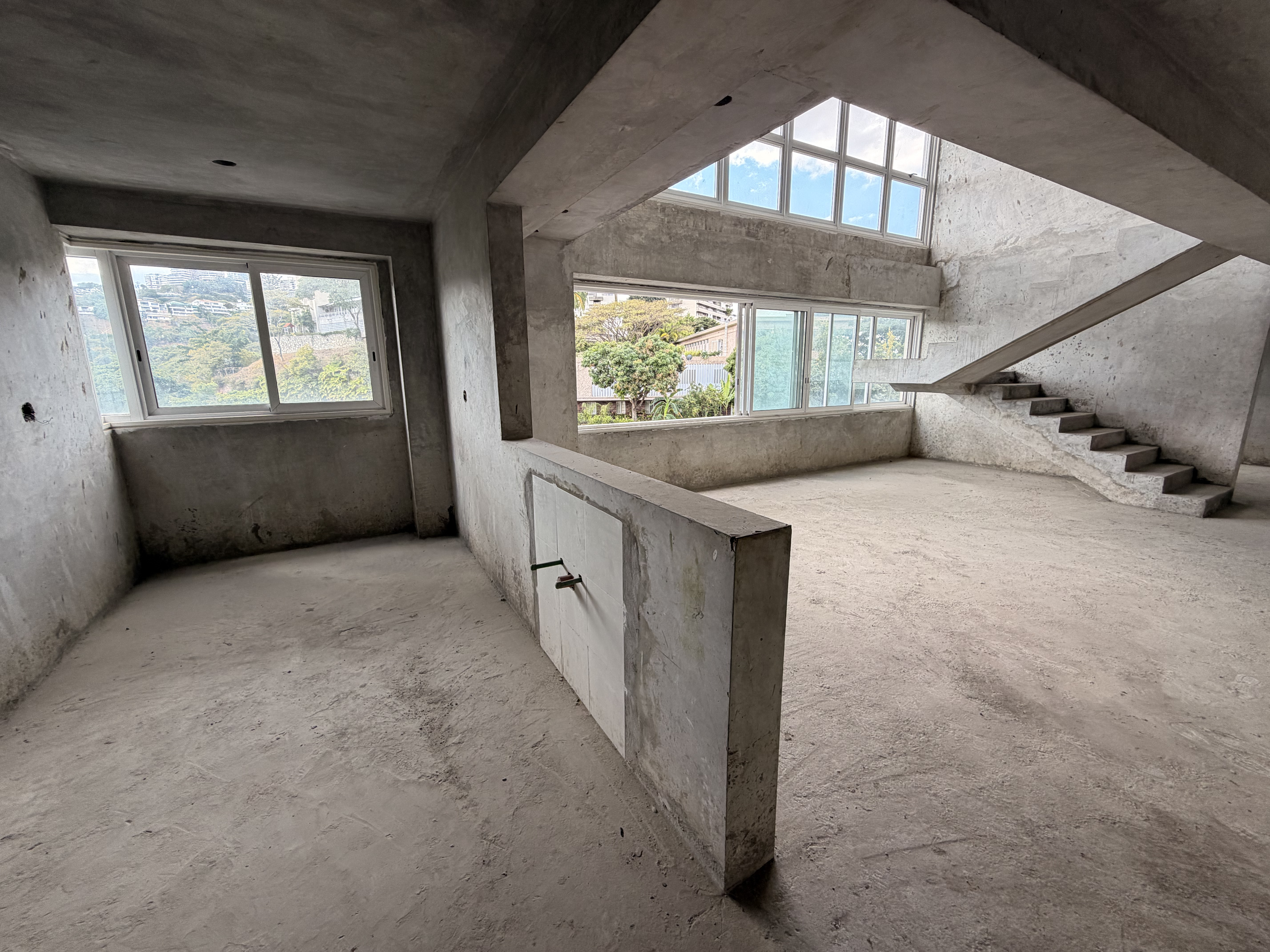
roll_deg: +0.5
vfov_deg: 85.7
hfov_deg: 102.1
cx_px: 635
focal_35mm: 14
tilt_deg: -11.1
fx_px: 514
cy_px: 476
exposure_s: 1/121
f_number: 2.2
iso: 64
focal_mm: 2.22
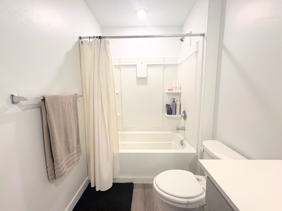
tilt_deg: -6.8
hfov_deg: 102.1
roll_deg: +0.2
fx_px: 114
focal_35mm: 14
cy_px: 106
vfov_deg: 85.7
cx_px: 141
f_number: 2.2
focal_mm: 2.22
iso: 200
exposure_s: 1/120
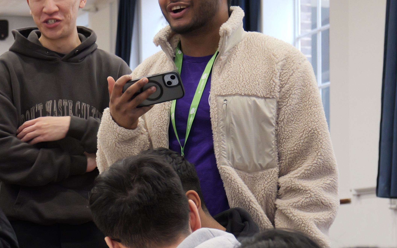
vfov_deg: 10.3
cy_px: 293
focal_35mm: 125
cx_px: -38
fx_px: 1352
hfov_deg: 16.2
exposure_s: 1/100
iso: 2000
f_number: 4.9
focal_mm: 43
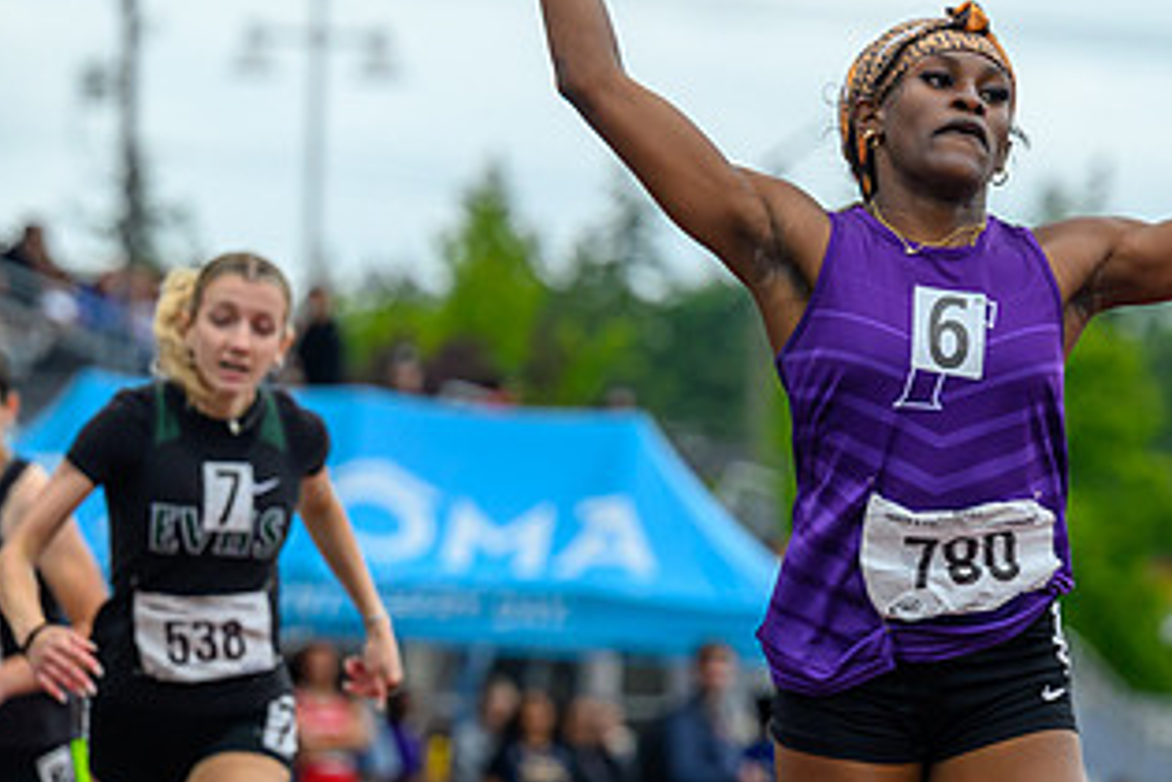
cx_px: 1002
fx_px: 13217
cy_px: 363
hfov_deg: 5.1
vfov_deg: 3.4
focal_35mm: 406
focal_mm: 175
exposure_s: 1/1600
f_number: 4.5
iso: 800
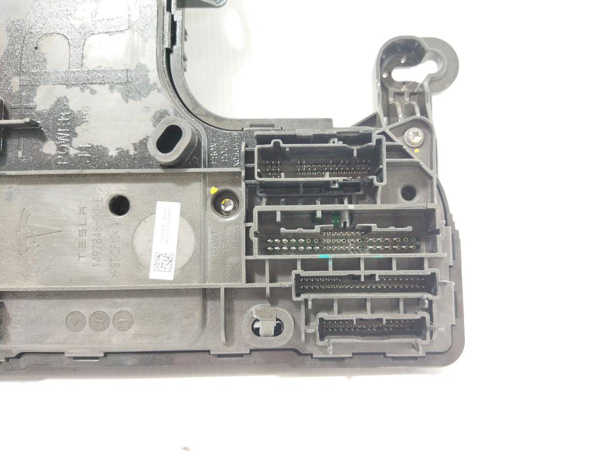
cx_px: 301
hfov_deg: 65.3
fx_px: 470
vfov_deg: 51.4
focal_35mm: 27
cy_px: 226
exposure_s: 1/25
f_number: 1.79
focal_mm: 4.71
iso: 145
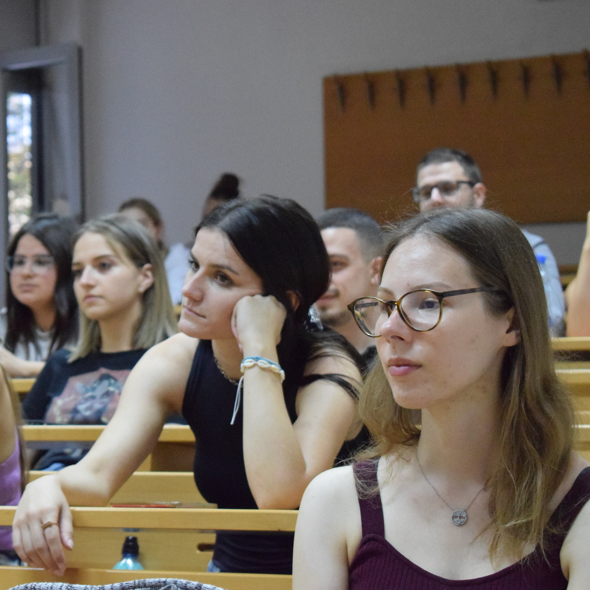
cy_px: 295
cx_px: 176
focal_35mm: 106
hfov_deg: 16.4
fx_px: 2037
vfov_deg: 16.5
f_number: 5.6
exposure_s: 1/125
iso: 6400
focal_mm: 55
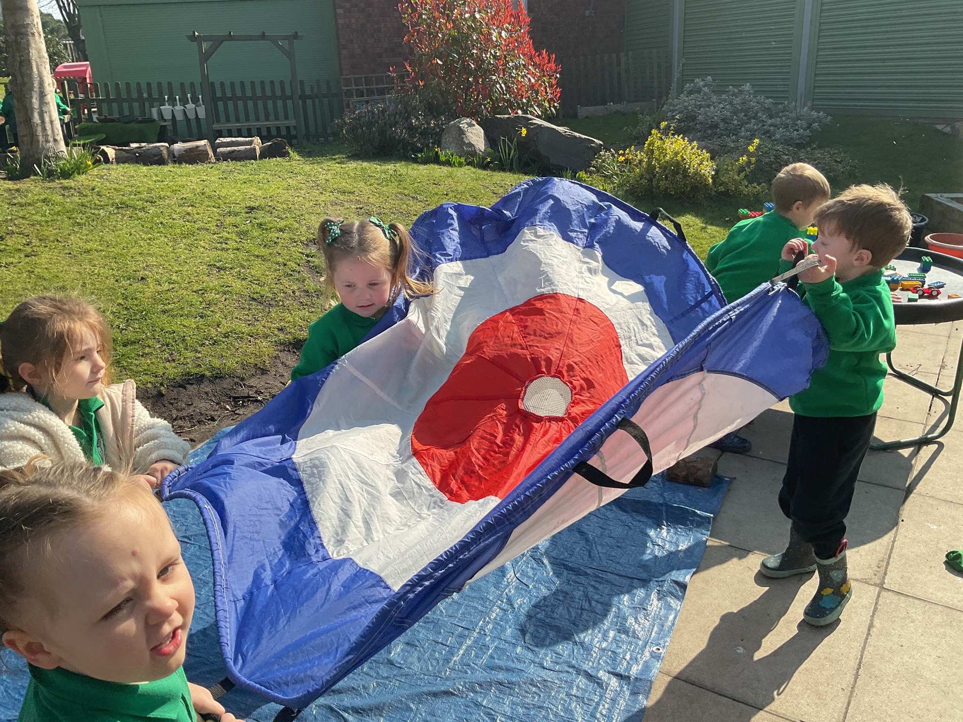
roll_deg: +0.6
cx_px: 482
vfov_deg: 48.2
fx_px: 807
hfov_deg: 61.7
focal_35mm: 29
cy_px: 361
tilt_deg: -19.7
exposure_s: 1/1195
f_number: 1.8
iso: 16
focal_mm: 3
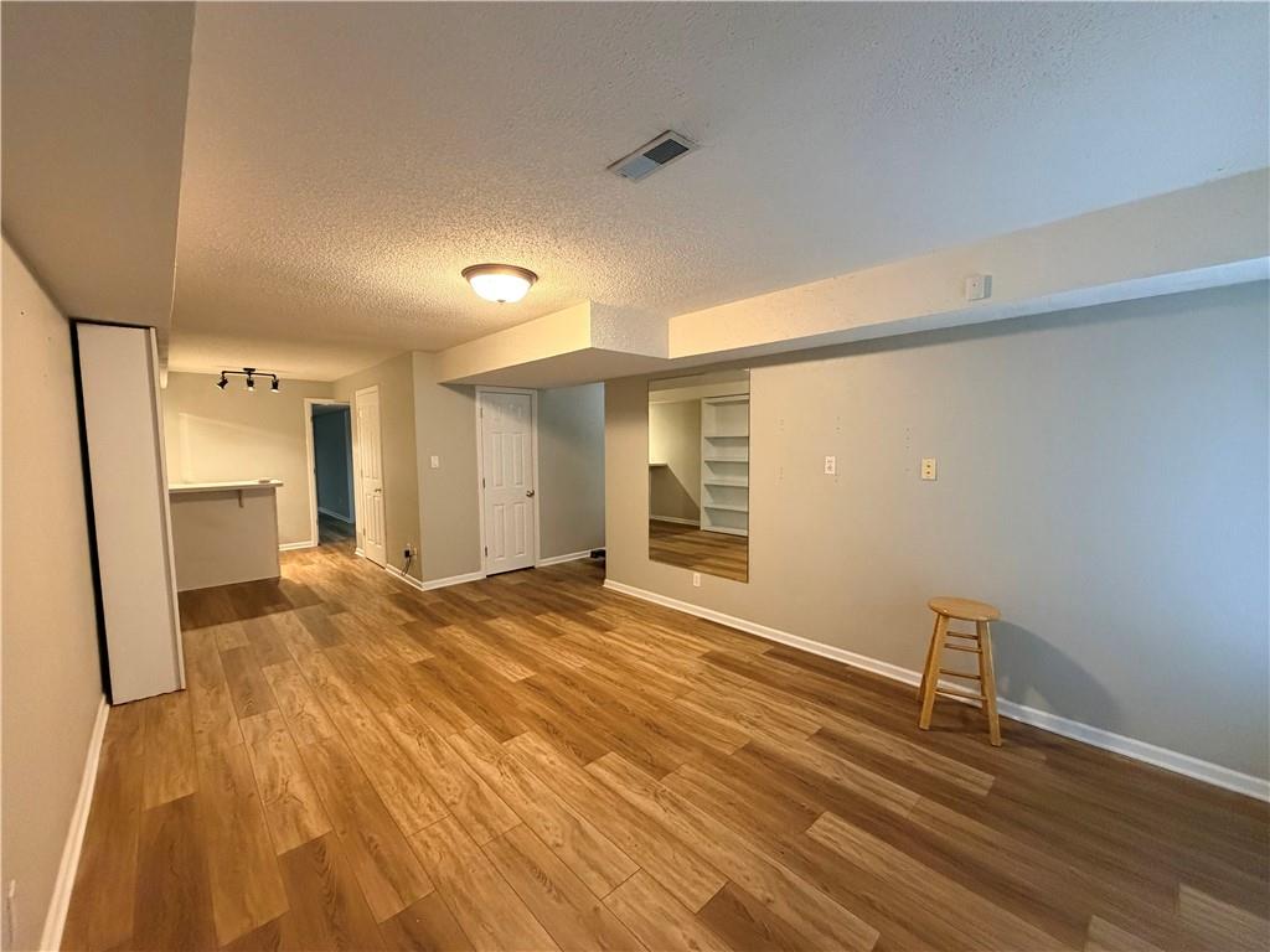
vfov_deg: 85.7
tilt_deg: -3.9
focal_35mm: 14
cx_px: 635
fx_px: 514
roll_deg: +0.8
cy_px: 476
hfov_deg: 102.1
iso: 640
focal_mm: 2.22
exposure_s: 1/60
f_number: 2.2
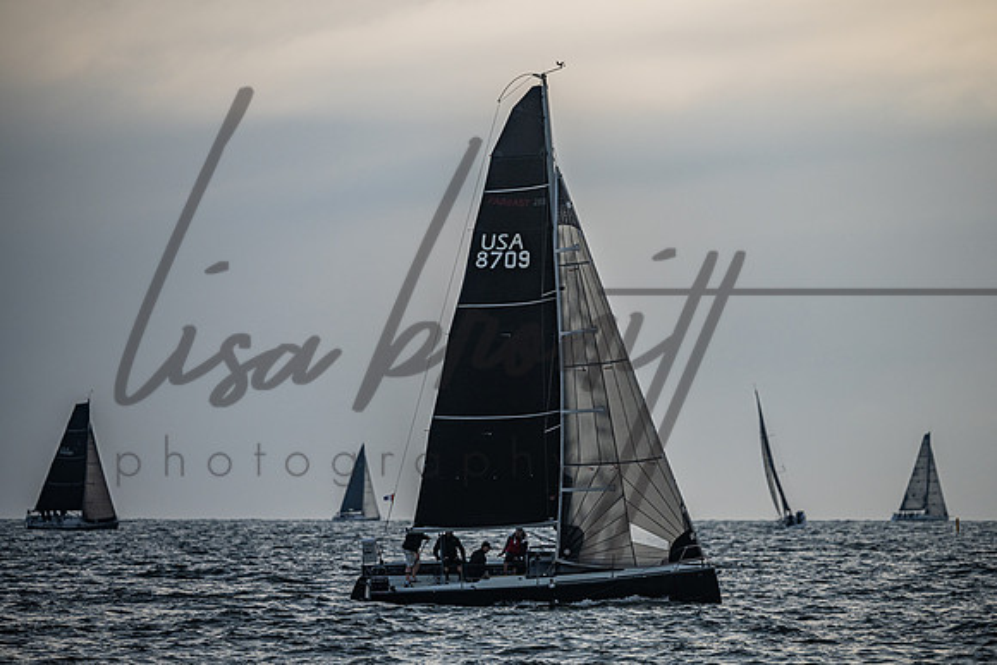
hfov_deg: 6.5
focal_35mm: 318
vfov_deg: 4.3
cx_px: 560
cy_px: 296
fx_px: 8802
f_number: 5.6
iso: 400
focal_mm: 280
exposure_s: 1/3200
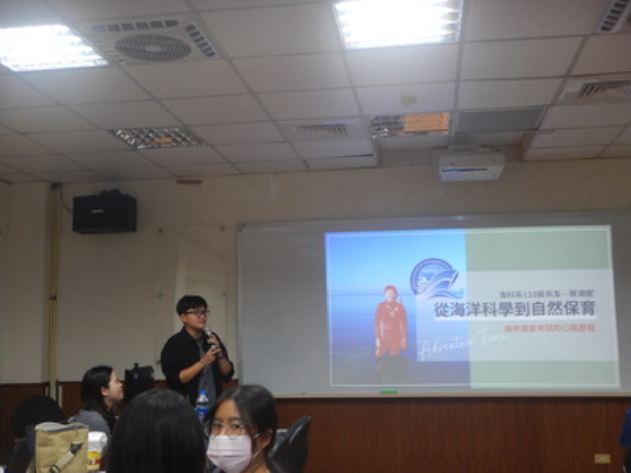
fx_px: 802
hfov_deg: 42.9
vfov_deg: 32.9
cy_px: 236
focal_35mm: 44
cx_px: 316
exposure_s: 1/30
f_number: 4.3
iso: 360
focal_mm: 7.8
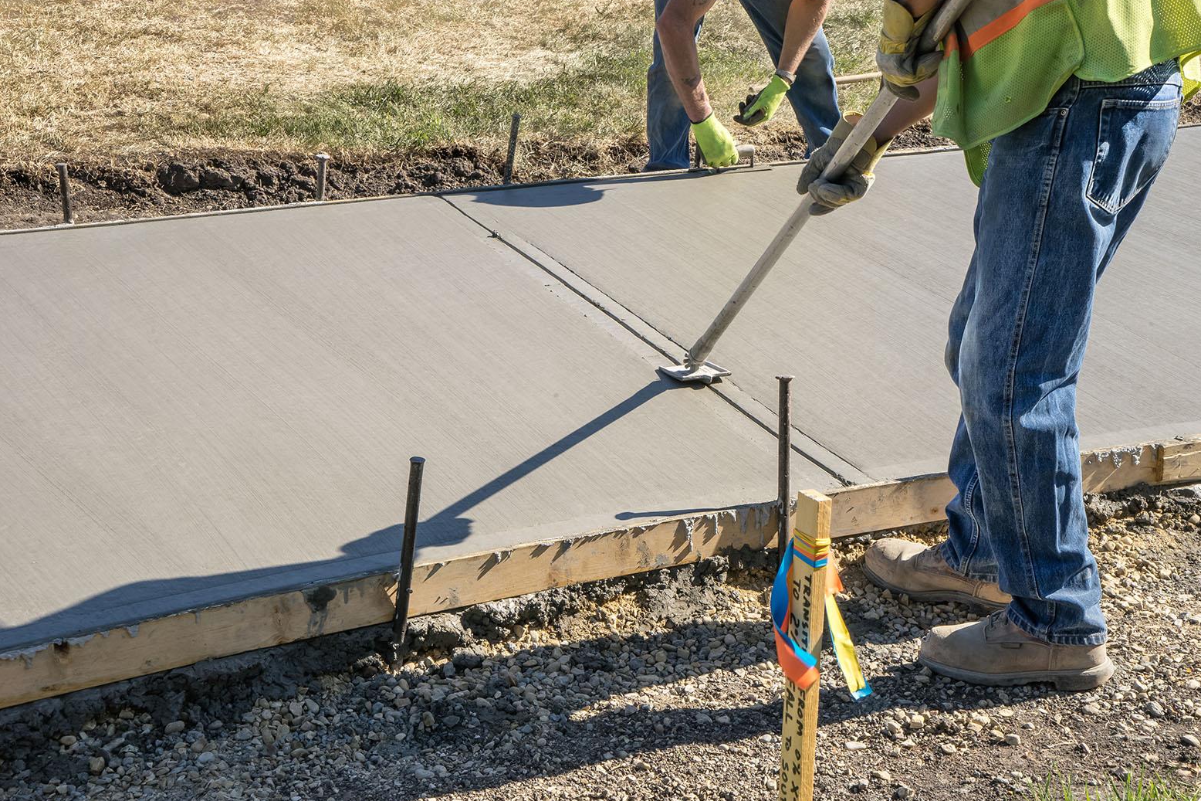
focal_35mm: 72
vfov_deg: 18.9
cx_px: 604
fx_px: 2402
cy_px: 407
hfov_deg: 28.1
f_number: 22
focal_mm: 70
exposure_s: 1/80
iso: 200
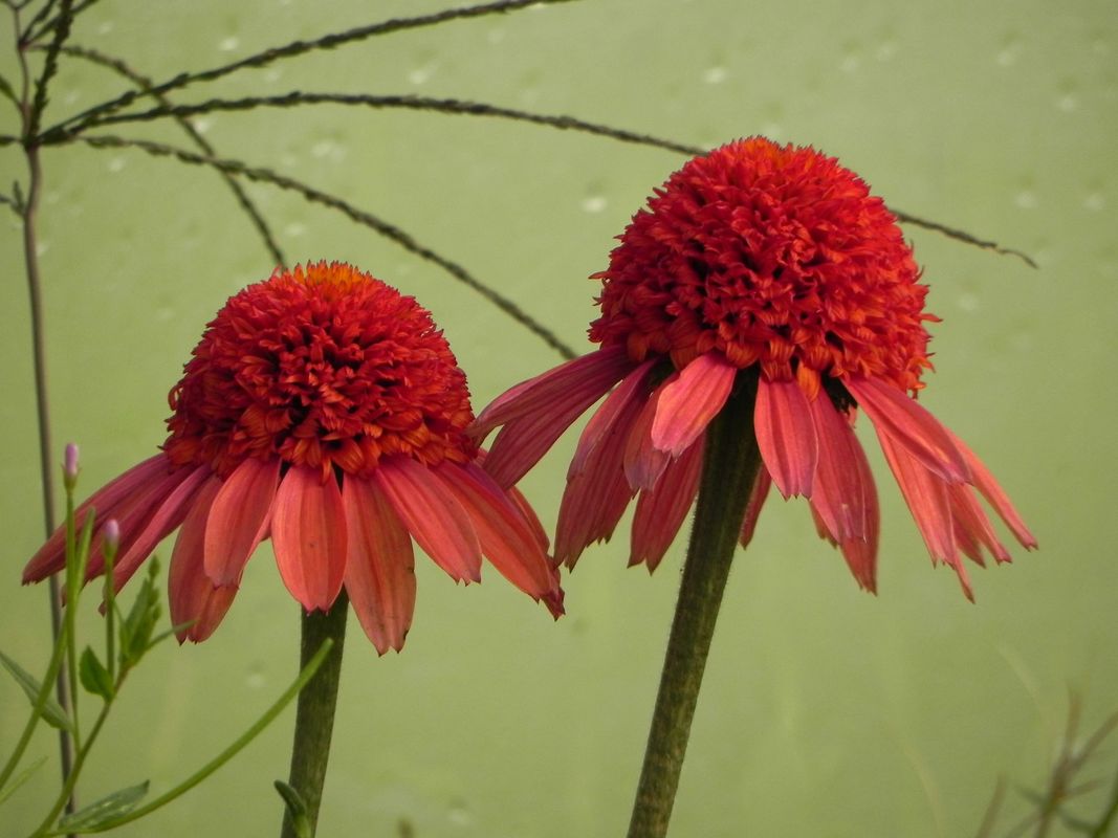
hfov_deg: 2.9
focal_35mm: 678
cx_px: 559
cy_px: 419
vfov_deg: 2.2
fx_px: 21895
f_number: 5
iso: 160
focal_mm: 120
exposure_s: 1/640
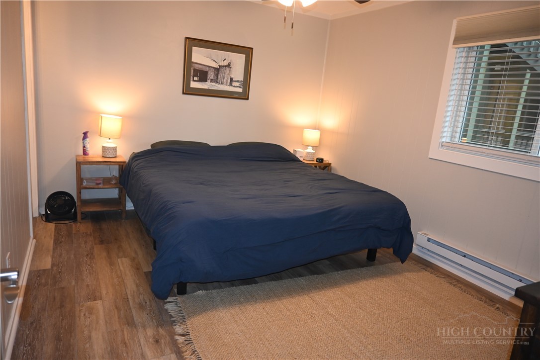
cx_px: 270
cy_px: 180
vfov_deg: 53.1
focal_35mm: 24
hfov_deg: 73.7
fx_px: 360
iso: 720
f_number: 3.5
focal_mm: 16
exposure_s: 1/60
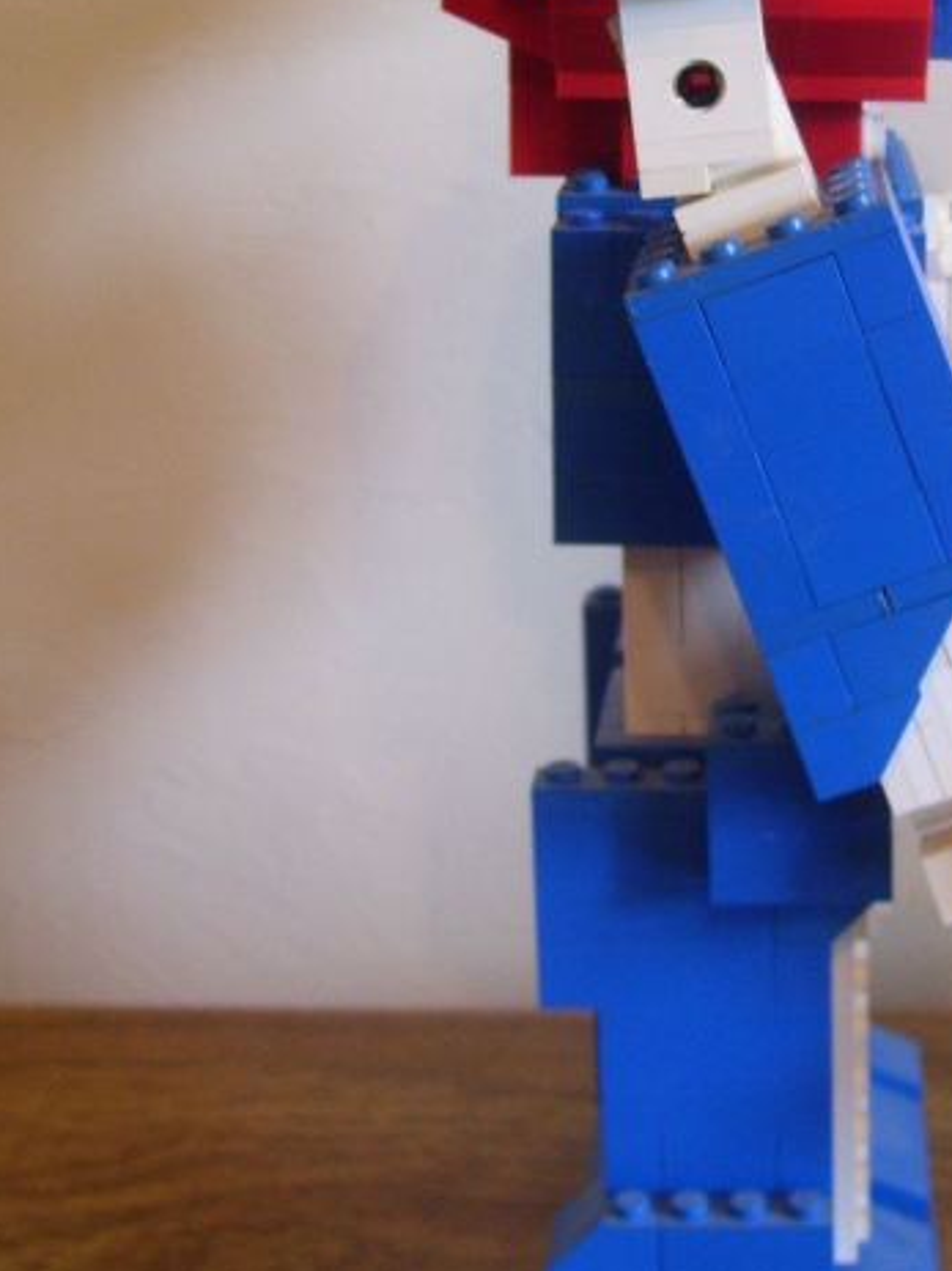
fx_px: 2495
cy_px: 346
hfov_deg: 21.3
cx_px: 771
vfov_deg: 28.2
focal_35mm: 68
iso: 160
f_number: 2.7
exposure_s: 1/10
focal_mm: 6
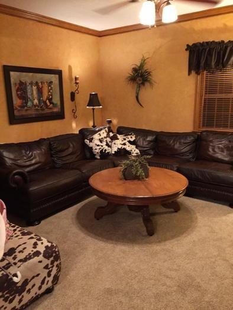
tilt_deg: -11.6
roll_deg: +0.9
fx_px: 260
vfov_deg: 61.6
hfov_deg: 48.2
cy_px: 155
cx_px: 116
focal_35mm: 29
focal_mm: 4.15
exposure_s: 1/15
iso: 400
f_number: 2.2
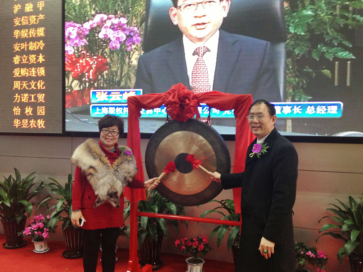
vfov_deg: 42.9
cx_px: 182
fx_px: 346
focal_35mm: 33
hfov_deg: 55.4
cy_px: 136
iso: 160
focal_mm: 4.13
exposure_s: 1/20
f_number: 2.4
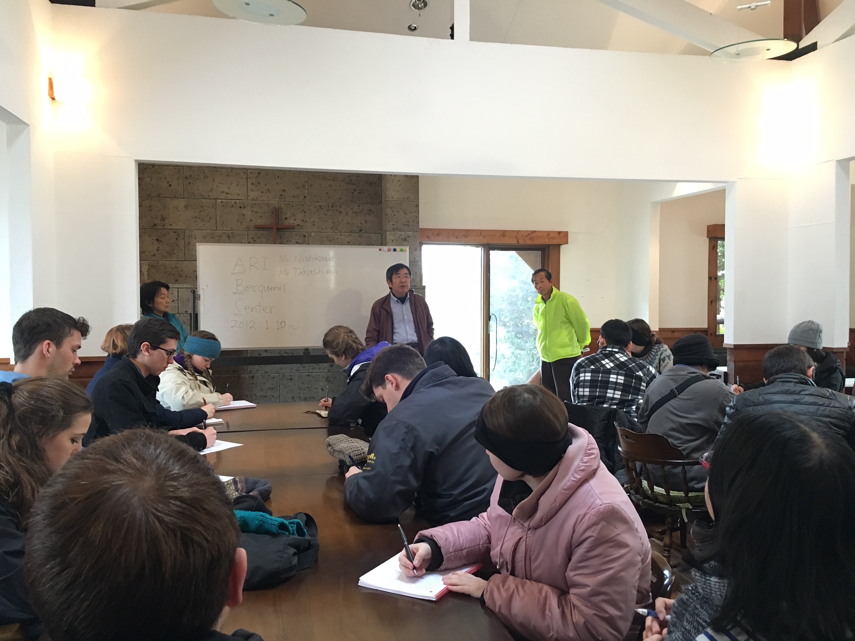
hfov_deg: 61.7
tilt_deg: -2.3
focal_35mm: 29
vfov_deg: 48.2
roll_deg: +0.4
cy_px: 320
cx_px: 428
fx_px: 716
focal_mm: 4.15
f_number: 2.2
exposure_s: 1/30
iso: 160
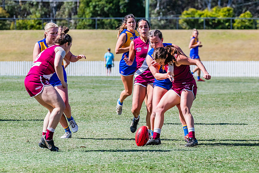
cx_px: 156
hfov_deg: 6.7
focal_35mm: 308
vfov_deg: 4.5
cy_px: 91
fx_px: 2216
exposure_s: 1/1600
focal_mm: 250
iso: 800
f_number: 9
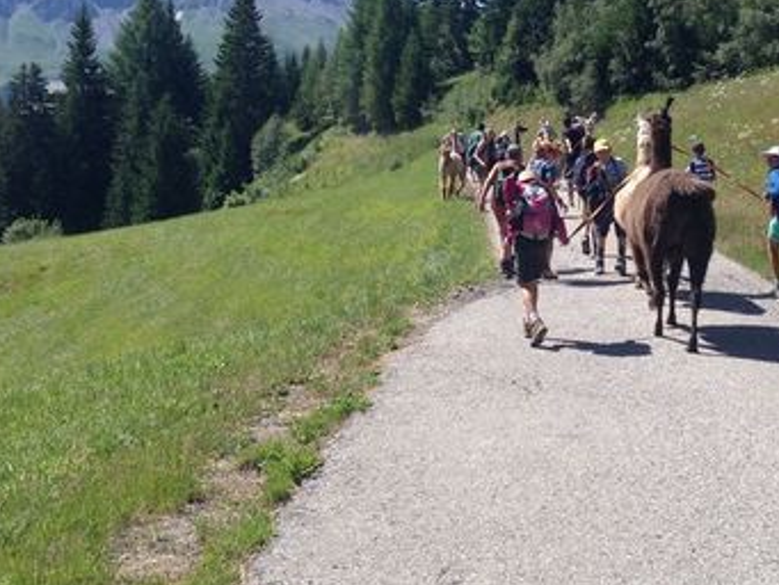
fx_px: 1306
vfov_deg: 24.9
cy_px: 137
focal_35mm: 58
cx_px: 514
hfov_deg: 33.0
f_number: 2.4
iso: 50
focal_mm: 4.12
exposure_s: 1/1106
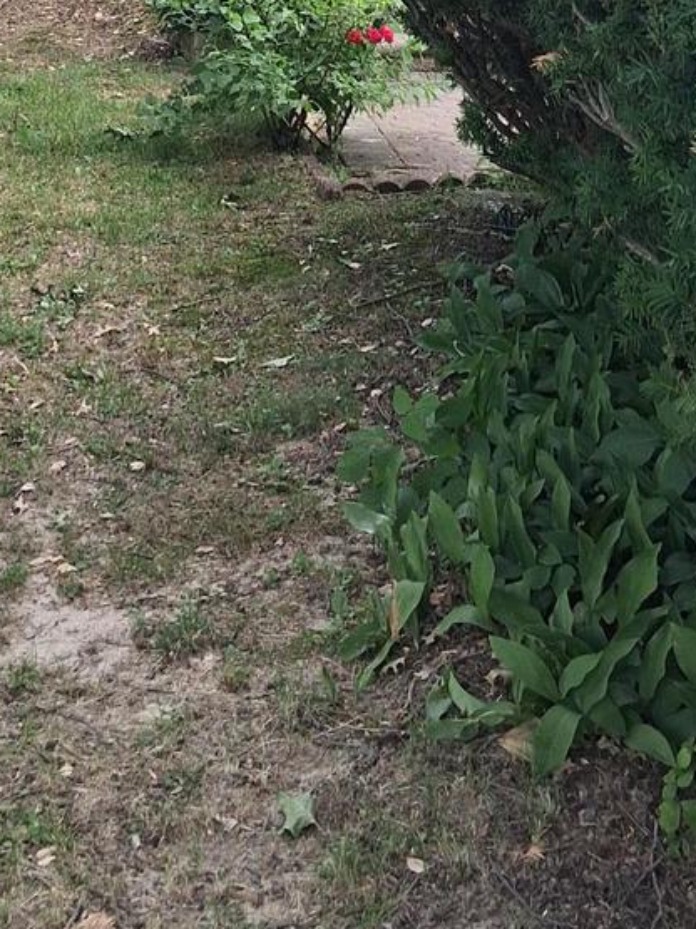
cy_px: -3
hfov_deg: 20.4
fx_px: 1931
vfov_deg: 25.7
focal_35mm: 72
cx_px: 251
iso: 25
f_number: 1.8
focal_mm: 3.98
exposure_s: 1/156
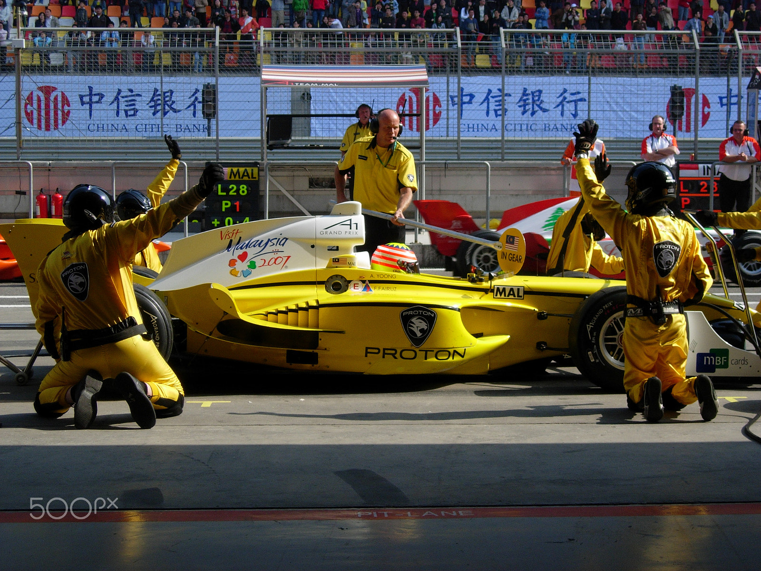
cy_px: 286
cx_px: 380
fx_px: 1803
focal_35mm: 82
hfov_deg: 23.8
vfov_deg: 18.0
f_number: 4
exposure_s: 1/527
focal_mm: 17
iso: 64
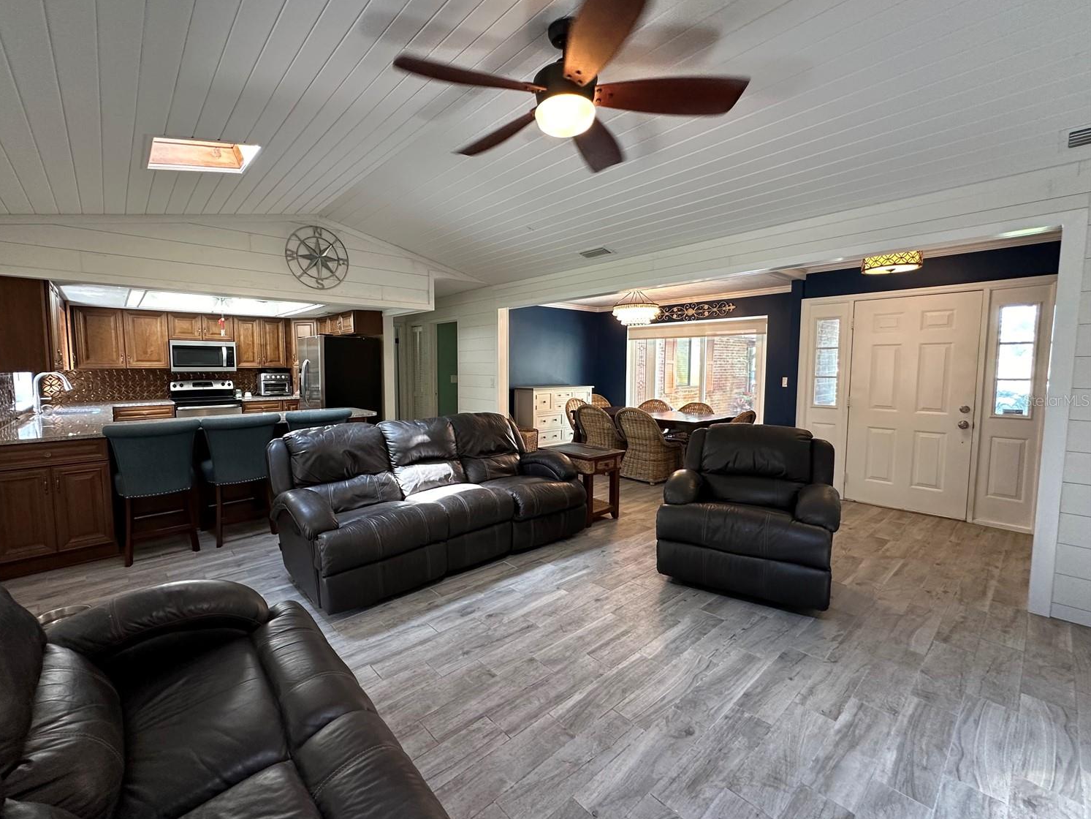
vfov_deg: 81.7
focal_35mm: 15
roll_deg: +0.2
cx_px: 508
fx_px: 473
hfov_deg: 98.0
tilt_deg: -4.1
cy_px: 400
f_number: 2.2
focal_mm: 2.22
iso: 250
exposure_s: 1/60
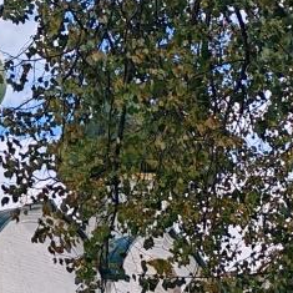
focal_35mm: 158
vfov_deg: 11.0
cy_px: 273
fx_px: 1513
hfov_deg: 10.8
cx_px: -76
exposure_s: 1/700
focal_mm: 6.12
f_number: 1.9
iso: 50
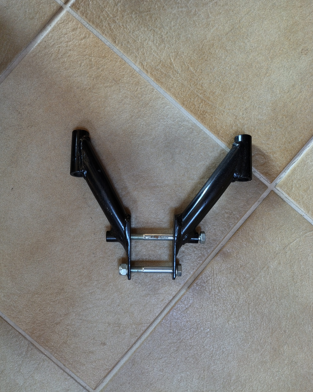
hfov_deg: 53.2
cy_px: 205
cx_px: 153
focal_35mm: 27
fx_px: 313
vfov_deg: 64.0
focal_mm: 4.71
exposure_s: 1/50.1
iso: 1260
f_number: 1.7
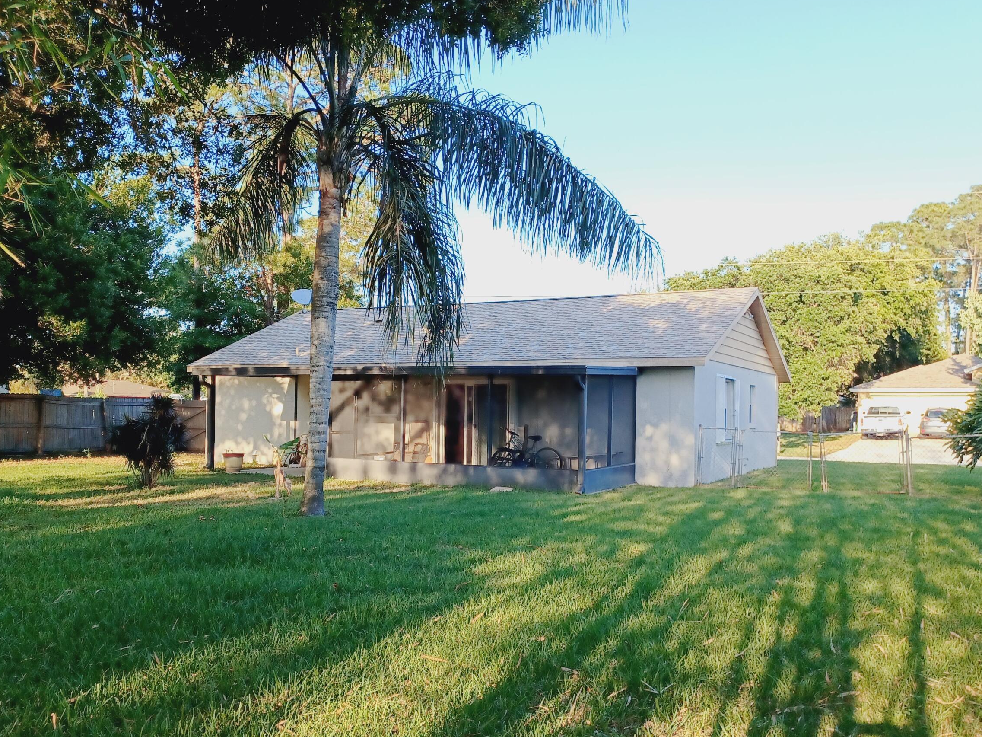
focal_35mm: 33
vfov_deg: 42.9
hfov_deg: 55.3
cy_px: 405
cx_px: 479
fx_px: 936
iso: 32
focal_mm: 4.6
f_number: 1.8
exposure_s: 1/138
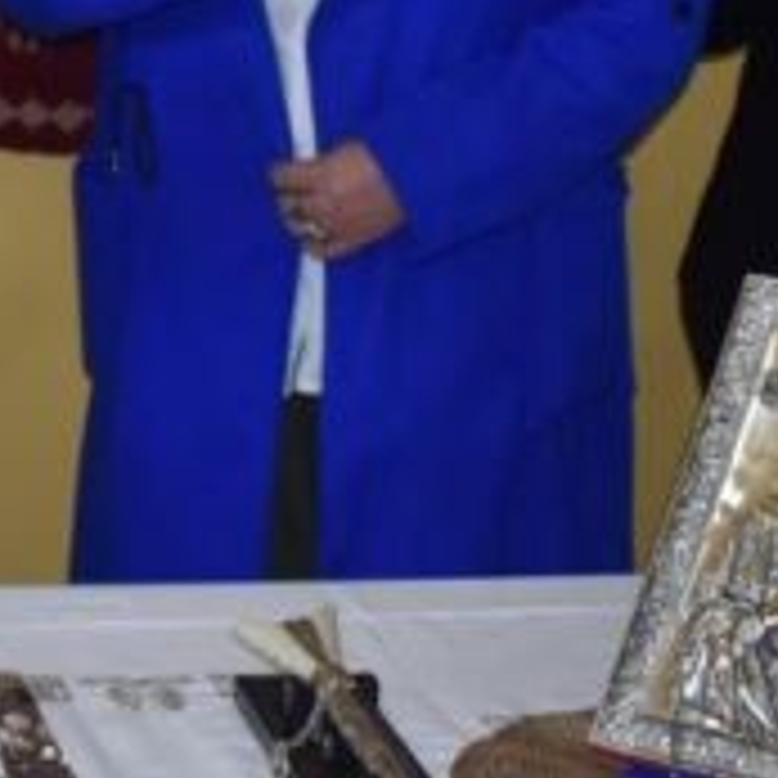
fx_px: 2873
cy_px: -9
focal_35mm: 113
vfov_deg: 15.1
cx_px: -265
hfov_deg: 14.7
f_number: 3.8
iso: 1000
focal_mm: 20
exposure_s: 1/125
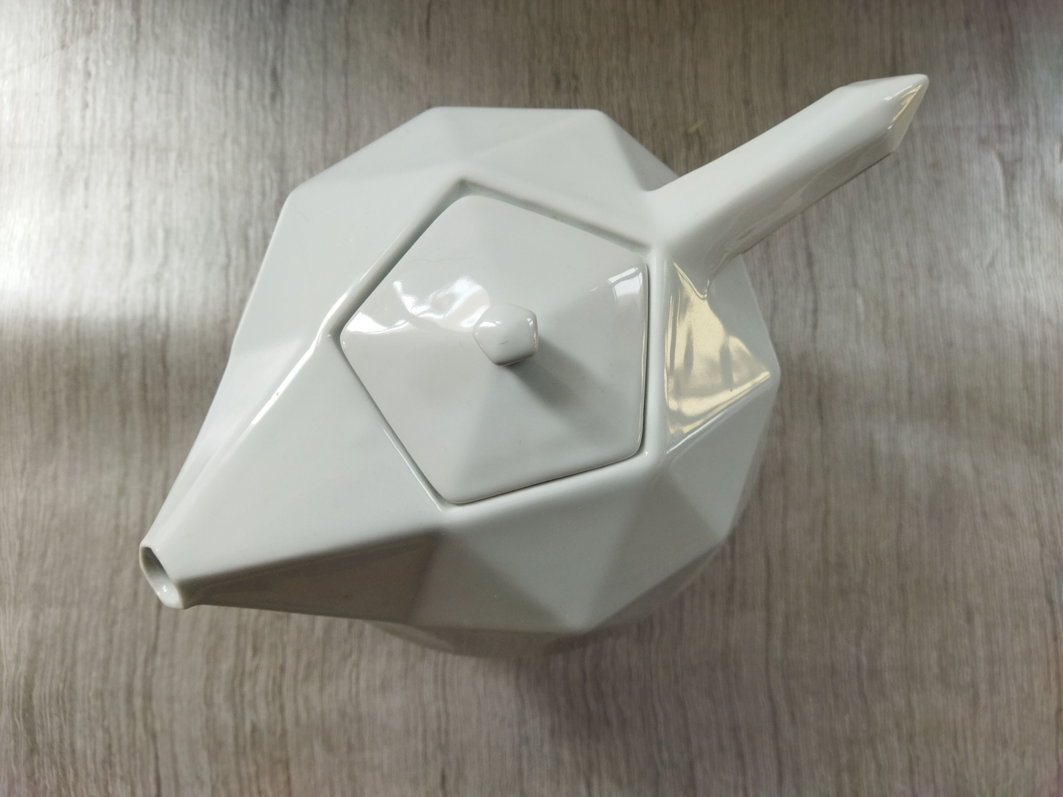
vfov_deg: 51.4
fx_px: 829
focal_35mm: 27
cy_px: 398
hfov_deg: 65.3
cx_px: 532
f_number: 1.79
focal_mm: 4.71
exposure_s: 1/132
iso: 99
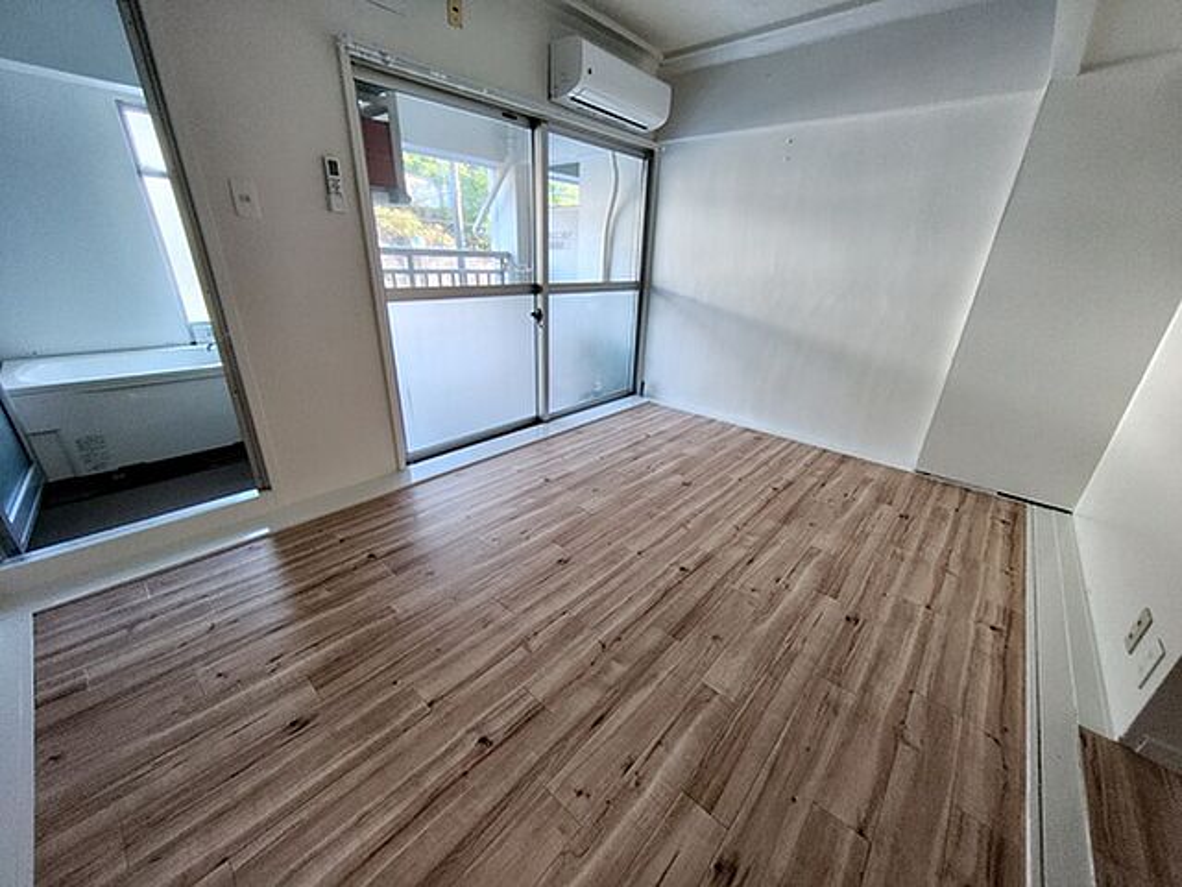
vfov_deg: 89.9
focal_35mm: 13
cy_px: 444
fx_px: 444
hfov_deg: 106.2
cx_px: 591
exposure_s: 1/60
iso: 858
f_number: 2.2
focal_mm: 2.16
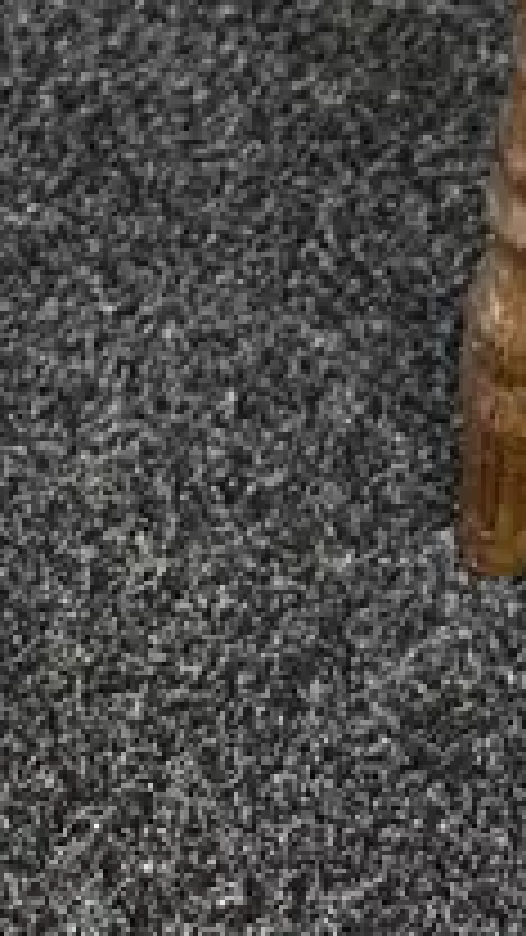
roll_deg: +3.3
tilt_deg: -33.2
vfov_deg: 13.0
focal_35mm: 129
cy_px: -1260
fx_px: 3199
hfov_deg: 9.1
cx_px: 872
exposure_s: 1/100
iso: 200
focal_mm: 6.86
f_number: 1.78
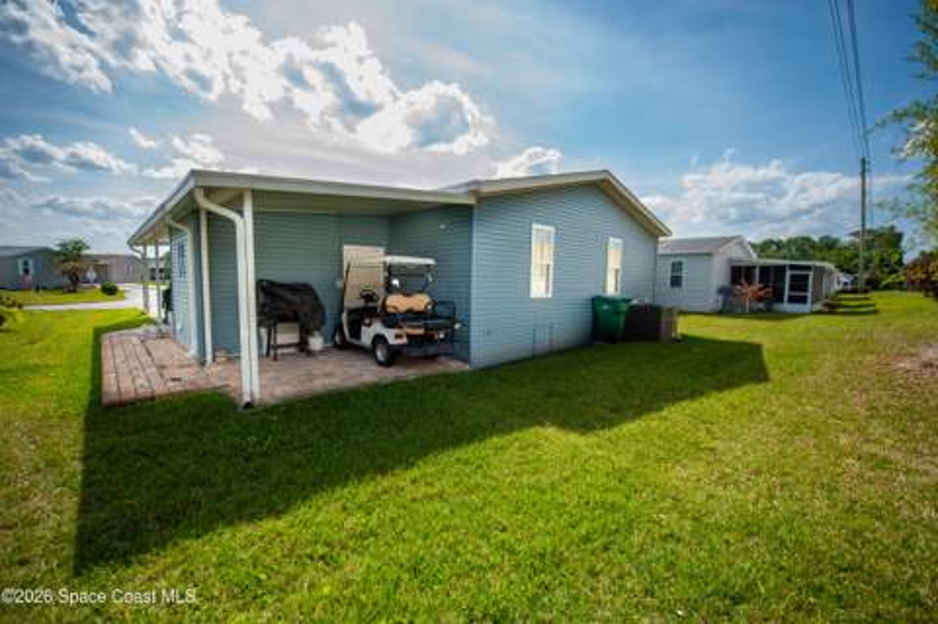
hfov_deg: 100.4
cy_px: 312
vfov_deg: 77.2
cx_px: 469
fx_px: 390
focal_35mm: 15
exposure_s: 1/5000
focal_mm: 15
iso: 500
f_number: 3.2
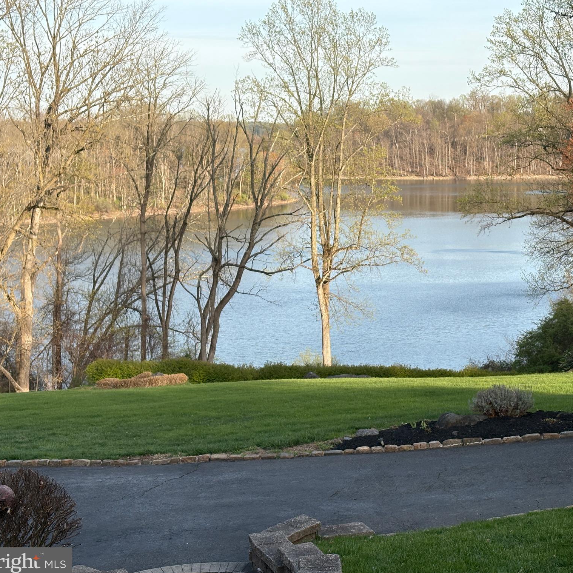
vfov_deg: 27.7
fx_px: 1161
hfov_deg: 27.6
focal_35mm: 62
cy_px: 288
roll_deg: +1.0
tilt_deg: -8.5
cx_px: 364
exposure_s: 1/1312
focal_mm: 5.96
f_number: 1.6
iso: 50
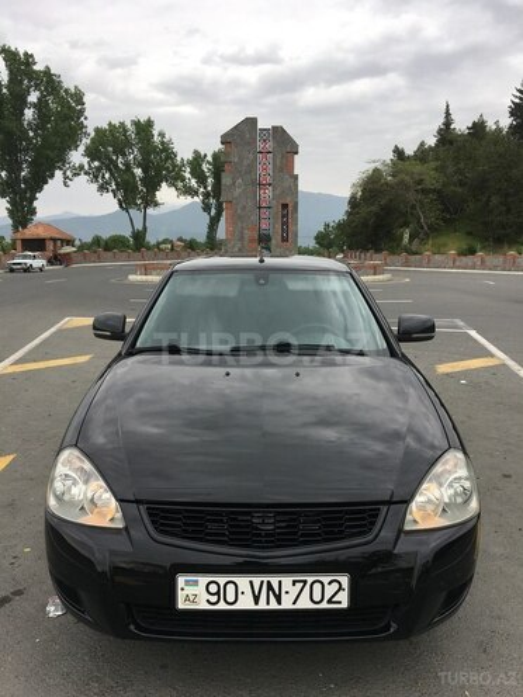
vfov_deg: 61.7
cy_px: 348
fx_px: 584
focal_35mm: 29
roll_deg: +0.5
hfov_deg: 48.2
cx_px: 262
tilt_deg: -7.4
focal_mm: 4.15
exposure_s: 1/407
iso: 25
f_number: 2.2
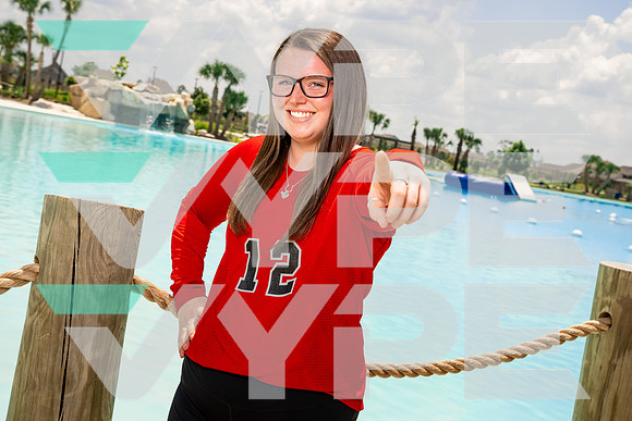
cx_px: 316
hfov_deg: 38.2
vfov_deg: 26.0
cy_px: 210
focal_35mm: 52
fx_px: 913
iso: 100
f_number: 9
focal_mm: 52
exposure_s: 1/200
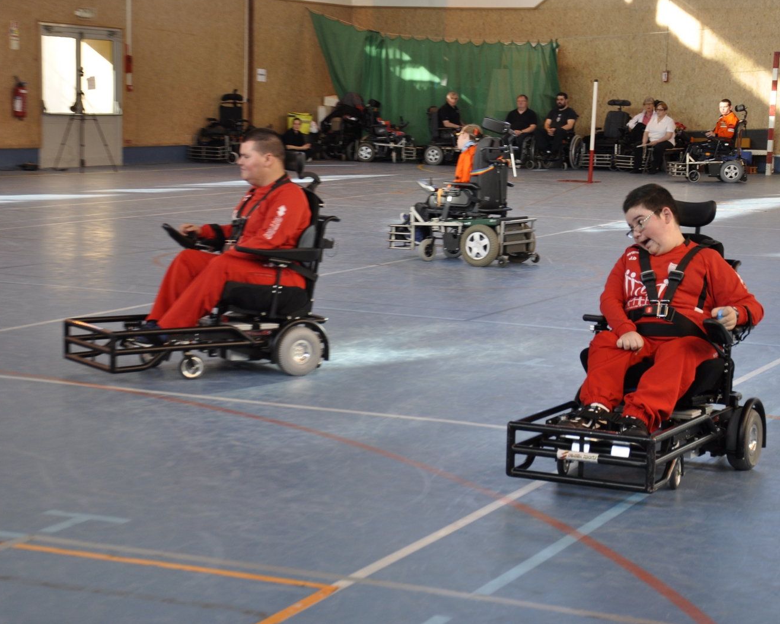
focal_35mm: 89
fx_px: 2055
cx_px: 439
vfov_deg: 17.3
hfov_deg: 21.5
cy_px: 310
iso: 400
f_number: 5
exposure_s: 1/60
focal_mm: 52
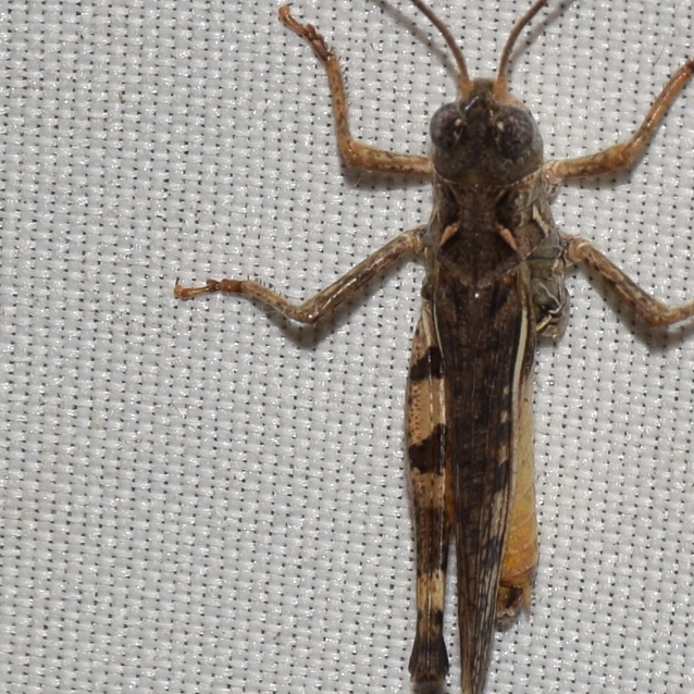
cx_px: 487
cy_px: 347
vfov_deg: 6.5
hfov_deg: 6.5
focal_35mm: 268
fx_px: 6079
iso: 100
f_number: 13
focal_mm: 140
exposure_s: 1/160
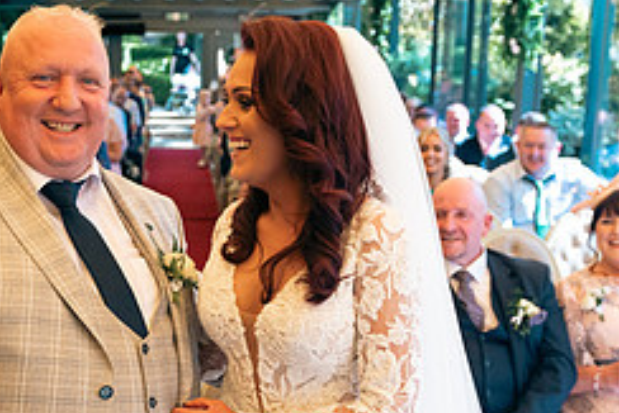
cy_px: 285
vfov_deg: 23.7
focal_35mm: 57
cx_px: 208
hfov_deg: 34.7
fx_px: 981
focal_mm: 24
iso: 250
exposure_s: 1/250
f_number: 3.5
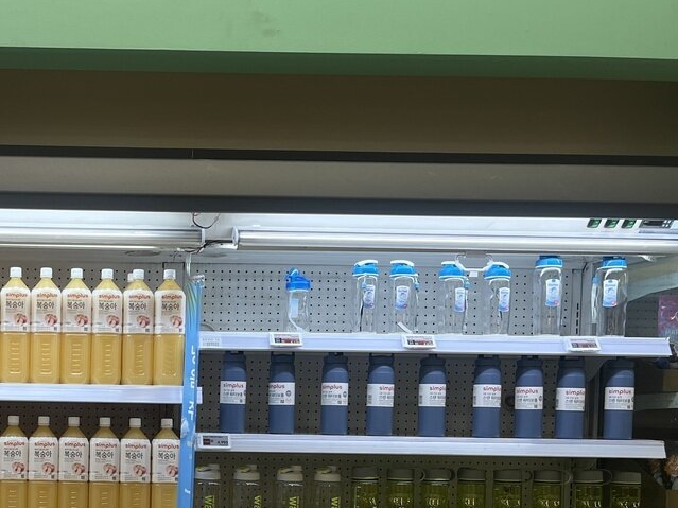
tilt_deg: -1.8
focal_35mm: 57
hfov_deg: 31.7
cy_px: 442
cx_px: 30
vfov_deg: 25.0
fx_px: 1116
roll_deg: -0.7
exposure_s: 1/120
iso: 50
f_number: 1.6
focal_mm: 5.1
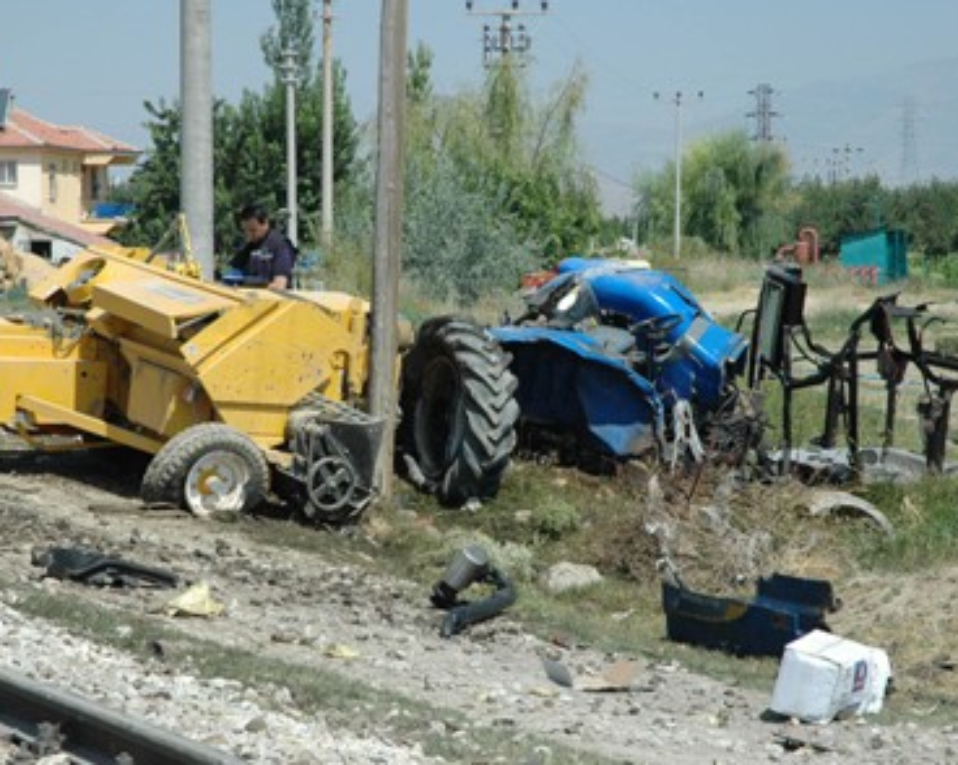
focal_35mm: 120
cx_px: 435
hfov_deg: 16.0
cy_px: 382
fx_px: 3401
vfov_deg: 12.8
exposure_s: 1/640
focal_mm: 70
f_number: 13
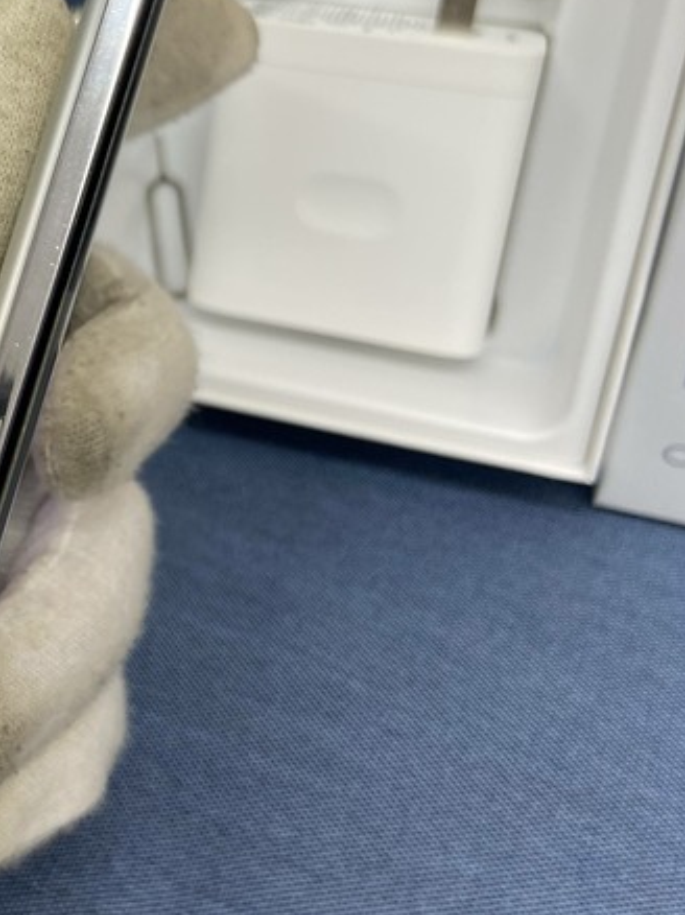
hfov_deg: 24.1
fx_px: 1505
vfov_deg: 33.6
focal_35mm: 57
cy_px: 320
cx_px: -58
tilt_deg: -45.4
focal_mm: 4.25
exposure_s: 1/60
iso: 64
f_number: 1.8
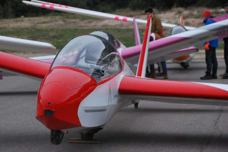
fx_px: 949
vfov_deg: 9.1
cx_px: 114
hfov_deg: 13.7
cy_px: 76
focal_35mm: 150
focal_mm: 100
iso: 280
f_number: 5.6
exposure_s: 1/125
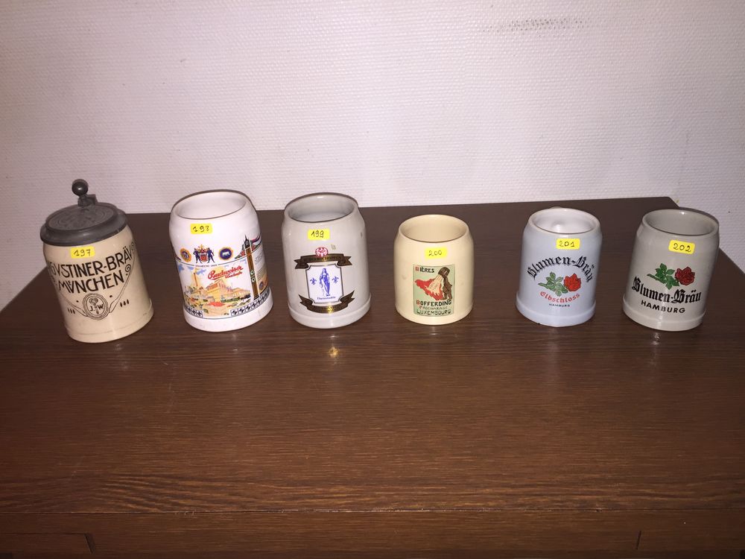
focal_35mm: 29
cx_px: 372
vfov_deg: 48.2
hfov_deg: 61.7
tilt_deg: -30.3
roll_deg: +2.3
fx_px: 624
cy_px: 280
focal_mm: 4.15
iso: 50
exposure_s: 1/20
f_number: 2.2
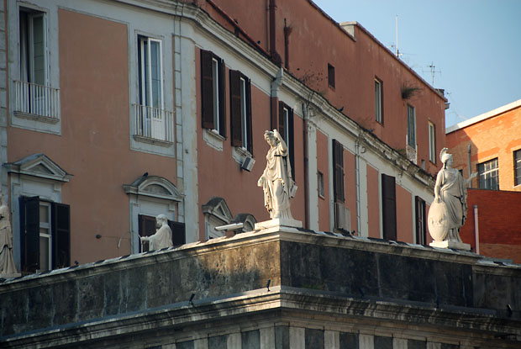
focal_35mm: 255
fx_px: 3695
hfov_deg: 8.1
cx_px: 260
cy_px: 174
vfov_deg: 5.4
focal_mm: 170
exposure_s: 1/60
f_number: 5.6
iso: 100
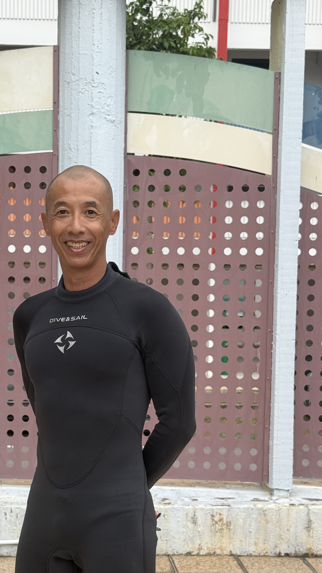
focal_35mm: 70
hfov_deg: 17.1
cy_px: 370
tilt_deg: -3.9
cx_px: 83
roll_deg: -1.5
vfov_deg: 30.0
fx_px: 1063
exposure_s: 1/148
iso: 50
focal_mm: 6.76
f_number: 1.78
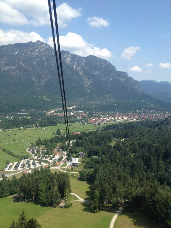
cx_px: 86
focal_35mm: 35
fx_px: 231
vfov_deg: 52.6
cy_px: 114
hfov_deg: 40.7
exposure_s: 1/649
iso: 50
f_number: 2.4
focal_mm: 4.3
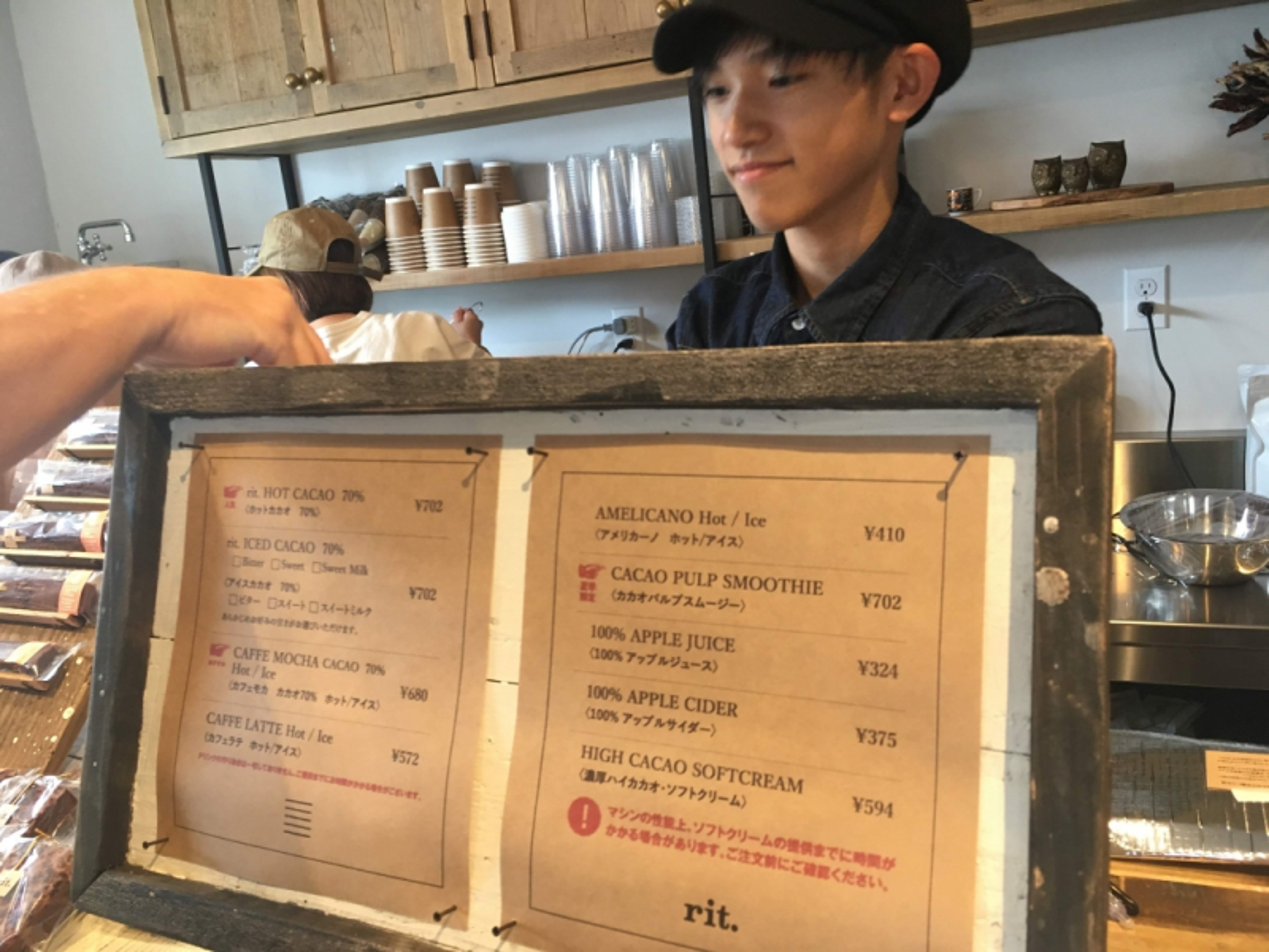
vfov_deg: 48.2
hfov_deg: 61.7
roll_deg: +7.0
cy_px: 476
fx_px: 1063
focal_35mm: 29
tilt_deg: -10.0
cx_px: 634
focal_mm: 4.15
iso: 100
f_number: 2.2
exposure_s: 1/30
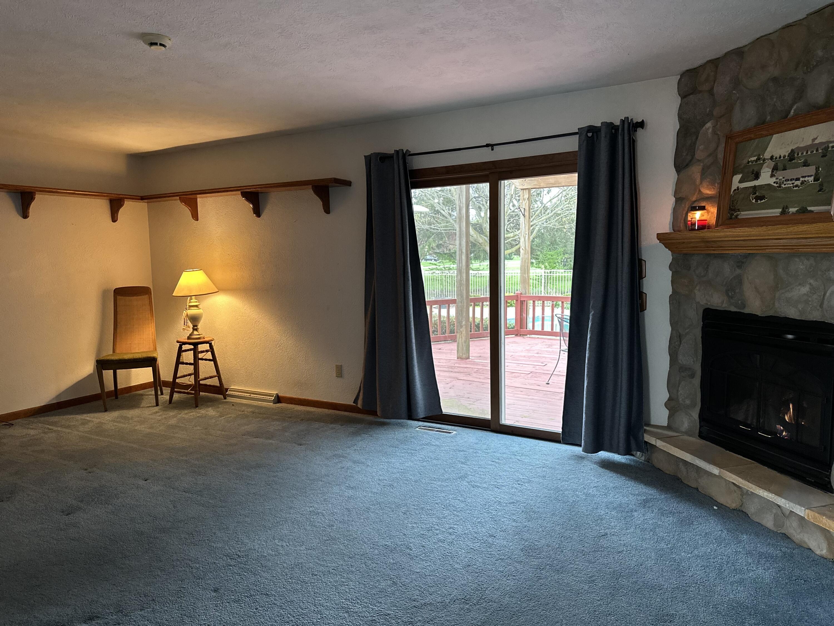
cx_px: 417
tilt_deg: -6.2
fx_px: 578
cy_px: 313
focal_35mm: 24
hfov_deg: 71.6
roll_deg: +1.1
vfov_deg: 56.8
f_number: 1.78
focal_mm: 6.86
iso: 400
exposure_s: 1/60
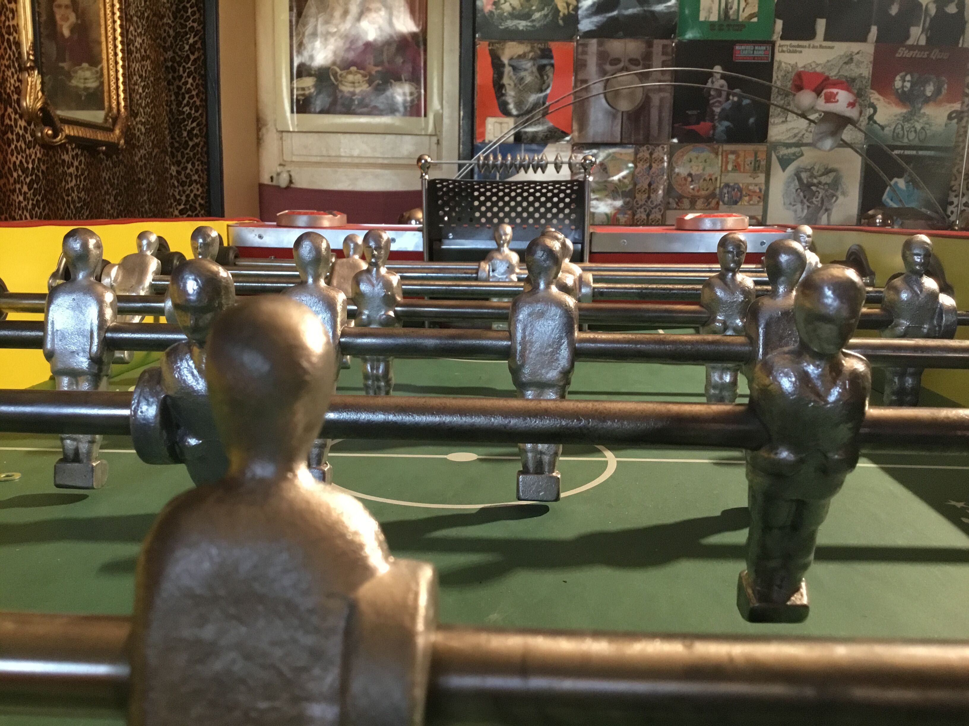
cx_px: 484
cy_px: 363
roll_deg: -1.2
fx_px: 868
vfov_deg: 45.4
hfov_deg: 58.4
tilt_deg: -8.6
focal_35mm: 31
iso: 160
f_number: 2.4
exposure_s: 1/33
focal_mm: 3.3
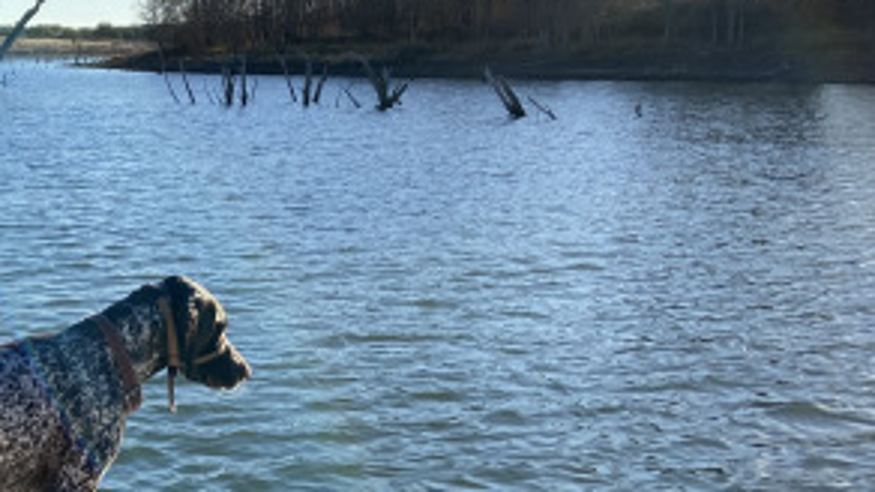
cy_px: 435
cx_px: -6
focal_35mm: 62
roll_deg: +2.8
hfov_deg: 31.3
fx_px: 1438
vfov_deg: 19.1
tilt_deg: -13.7
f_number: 1.8
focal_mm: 4.25
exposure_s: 1/1961
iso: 32
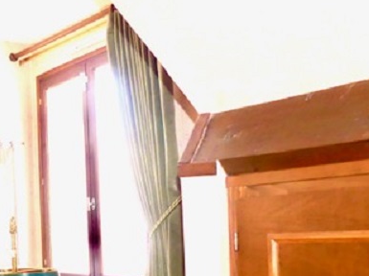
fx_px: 554
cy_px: 244
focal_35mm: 52
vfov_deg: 27.1
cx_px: 14
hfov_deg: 34.1
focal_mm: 4.5
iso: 320
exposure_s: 1/60
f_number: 2.8
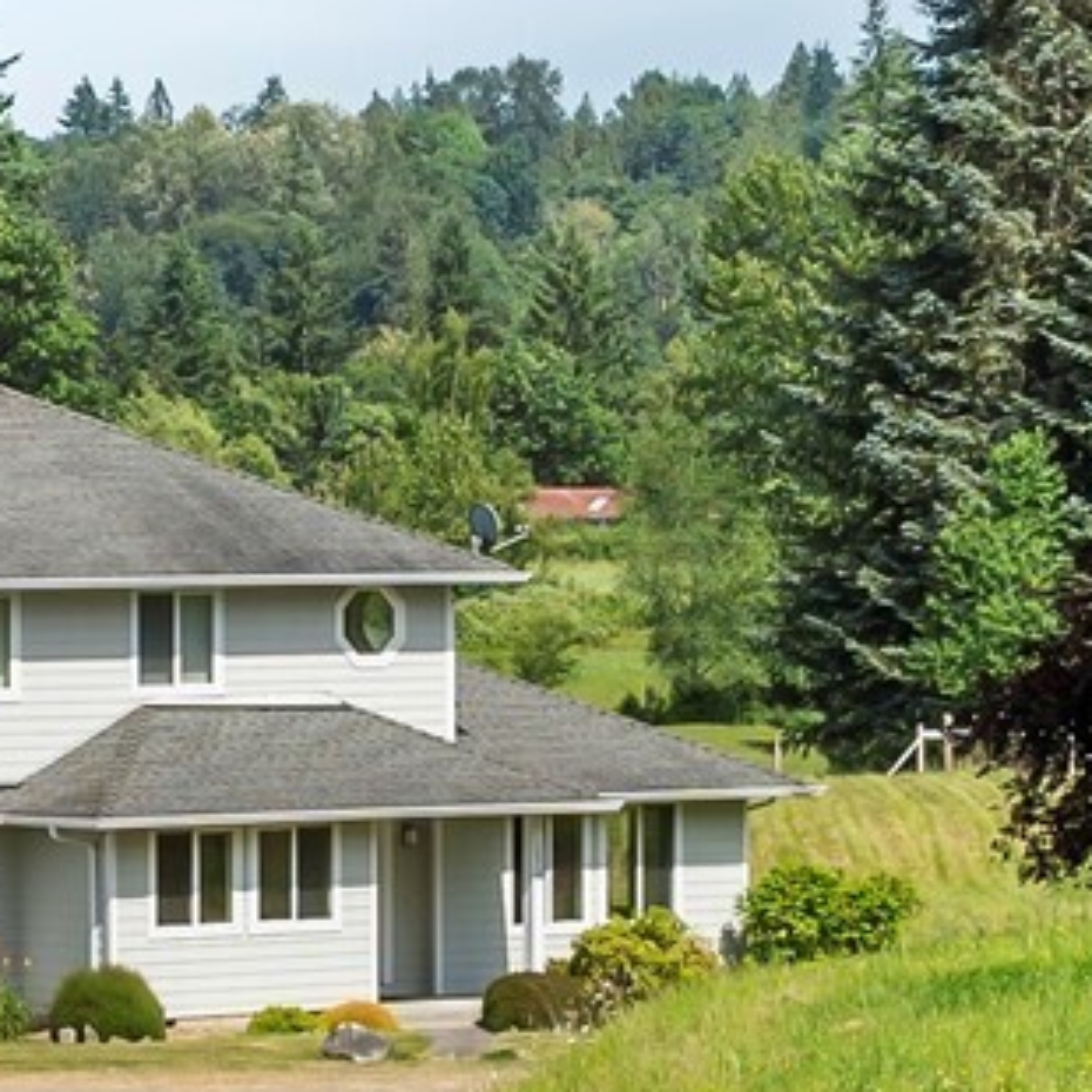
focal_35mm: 237
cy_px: 629
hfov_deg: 7.4
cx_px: 62
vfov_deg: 7.4
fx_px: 8459
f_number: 8
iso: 200
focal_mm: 34
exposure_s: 1/640
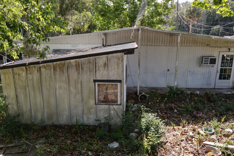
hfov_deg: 69.4
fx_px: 169
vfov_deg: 49.6
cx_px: 121
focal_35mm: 26
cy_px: 79
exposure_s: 1/120
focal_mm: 4.5
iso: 100
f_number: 2.8
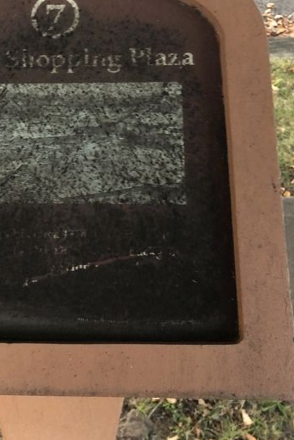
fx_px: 539
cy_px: 132
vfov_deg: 43.6
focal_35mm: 44
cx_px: 58
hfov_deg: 29.8
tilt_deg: -46.6
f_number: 1.8
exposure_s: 1/17
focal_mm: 4
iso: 50
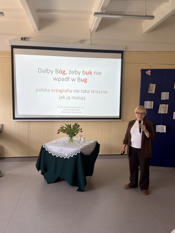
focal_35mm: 29
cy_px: 116
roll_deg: -1.3
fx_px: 195
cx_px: 88
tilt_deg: -6.0
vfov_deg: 61.7
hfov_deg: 48.2
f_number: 1.78
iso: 64
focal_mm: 6.76
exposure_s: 1/60
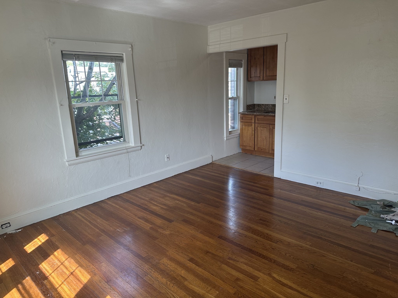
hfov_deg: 71.6
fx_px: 276
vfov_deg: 56.8
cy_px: 149
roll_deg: +2.8
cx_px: 199
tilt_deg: -10.5
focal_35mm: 24
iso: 80
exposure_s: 1/120
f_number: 1.78
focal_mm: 6.86
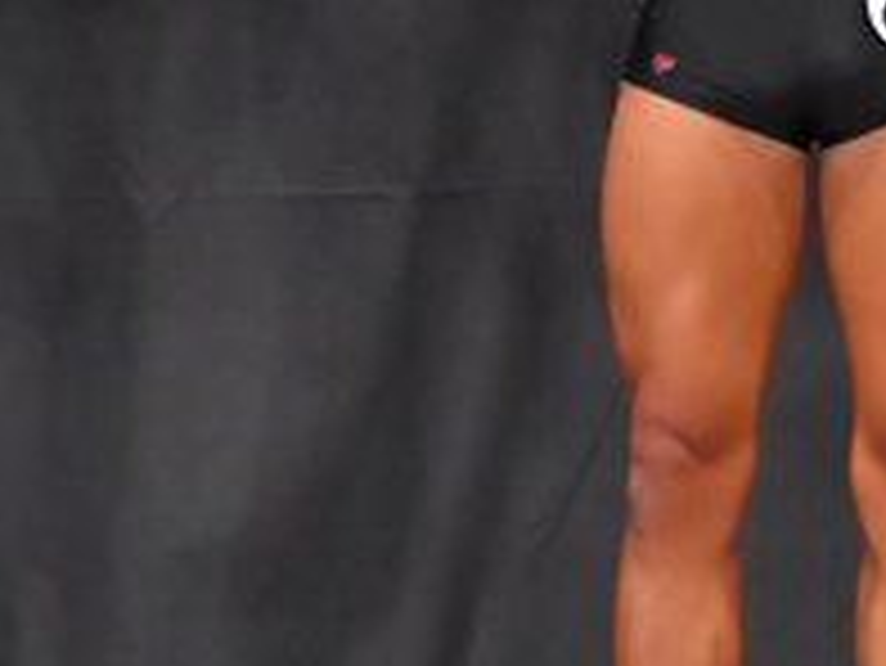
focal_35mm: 821
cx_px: 1163
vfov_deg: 1.8
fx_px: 21026
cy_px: 63
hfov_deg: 2.4
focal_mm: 145
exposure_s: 1/400
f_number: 5.6
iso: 6400
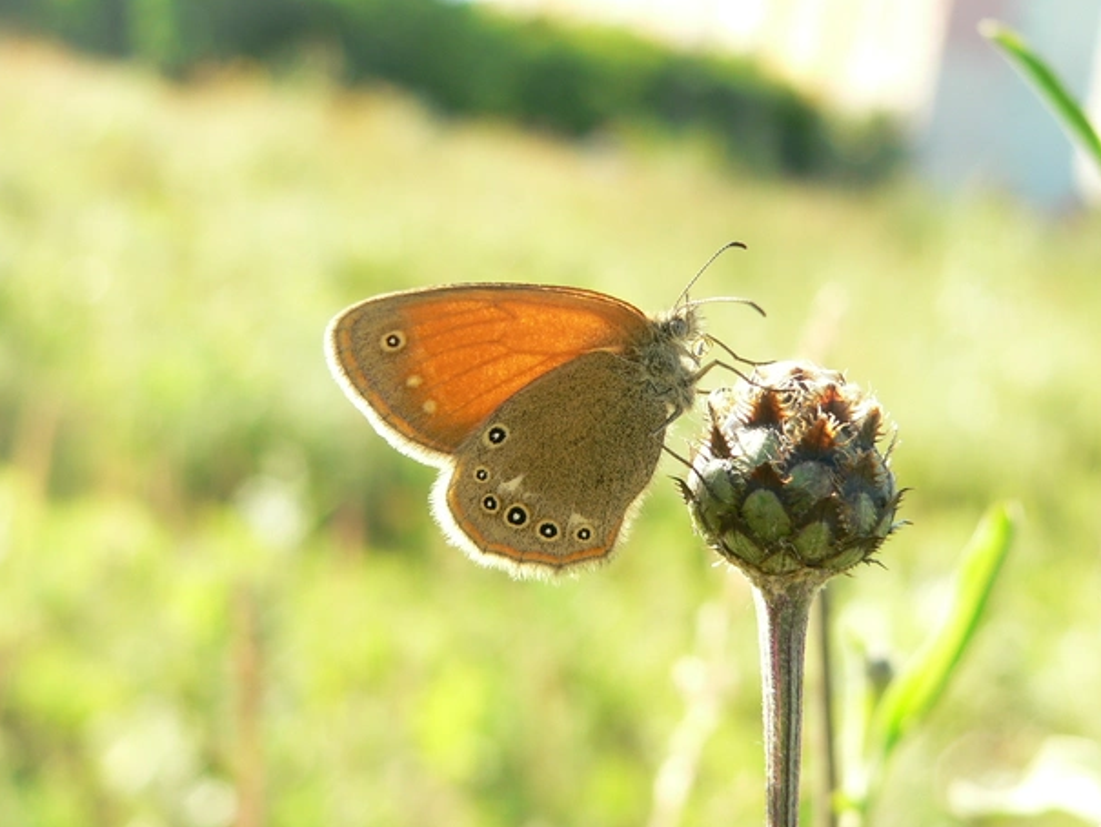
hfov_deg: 26.3
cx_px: 573
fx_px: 2354
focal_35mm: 74
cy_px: 428
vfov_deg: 19.9
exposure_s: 1/100
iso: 80
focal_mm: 11.6
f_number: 4
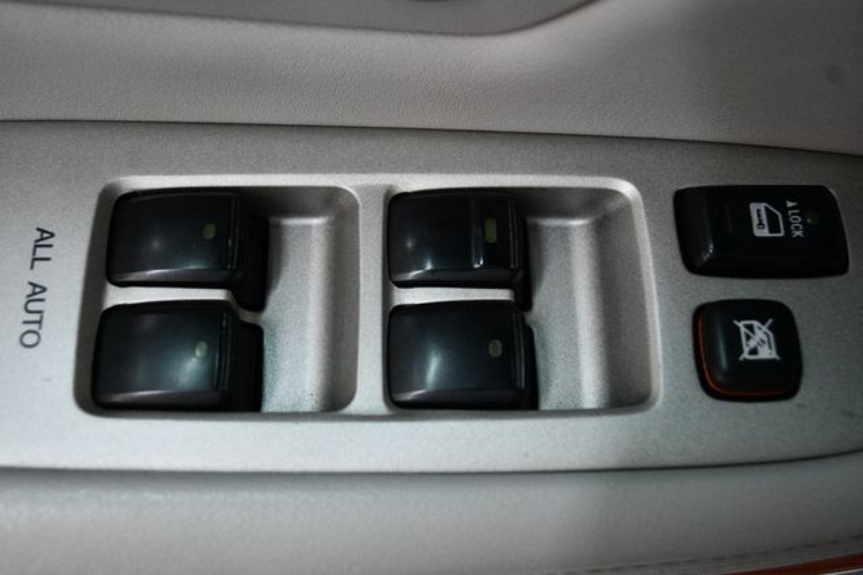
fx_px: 1006
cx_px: 432
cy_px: 288
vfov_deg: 31.9
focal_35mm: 42
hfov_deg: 46.4
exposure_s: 1/125
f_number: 4.5
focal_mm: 28
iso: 3200
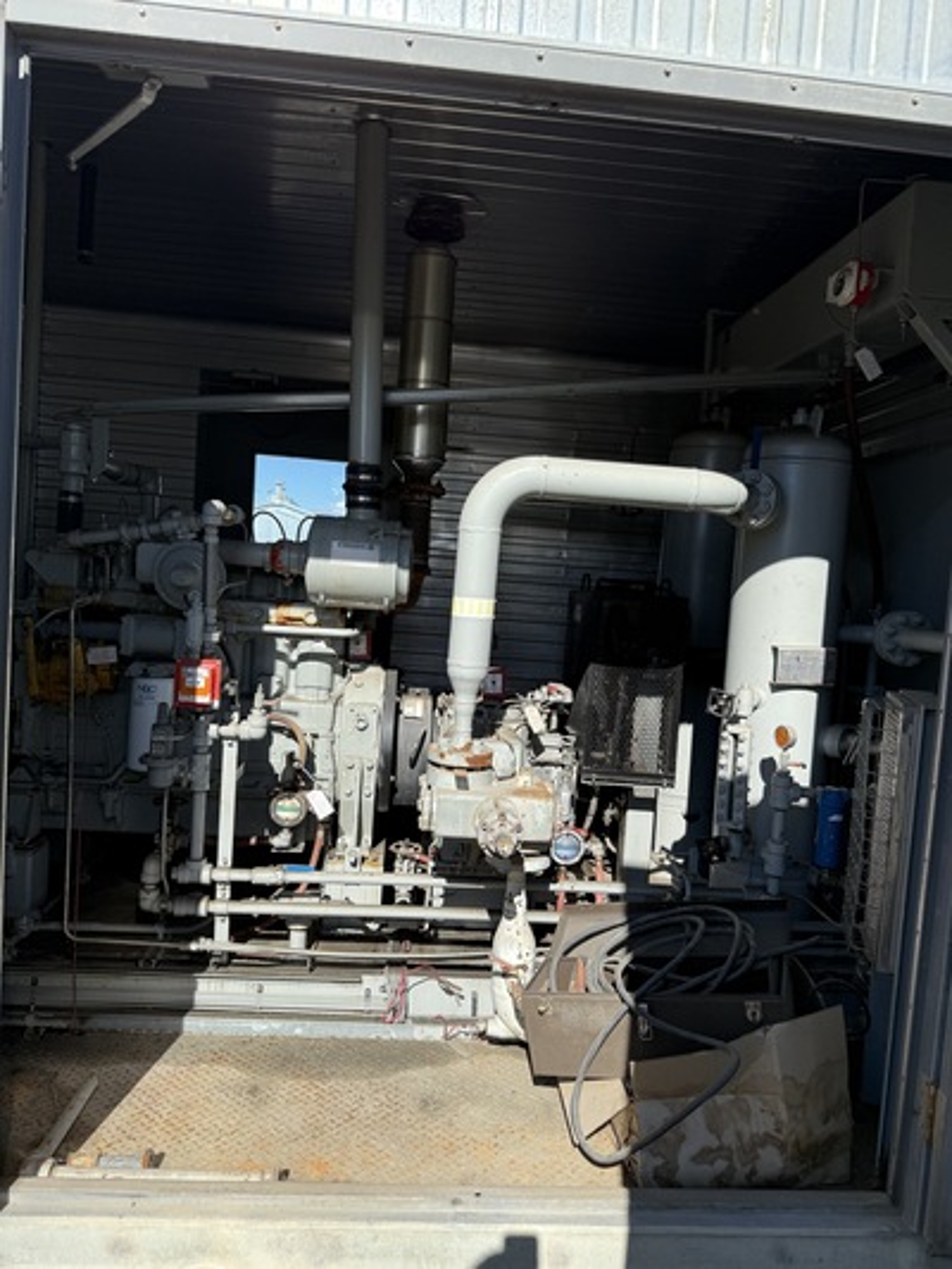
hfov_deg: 56.8
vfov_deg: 71.6
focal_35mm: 24
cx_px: 476
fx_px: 880
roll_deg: -6.5
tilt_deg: -3.8
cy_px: 634
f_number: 1.78
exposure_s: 1/3279
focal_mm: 6.76
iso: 80
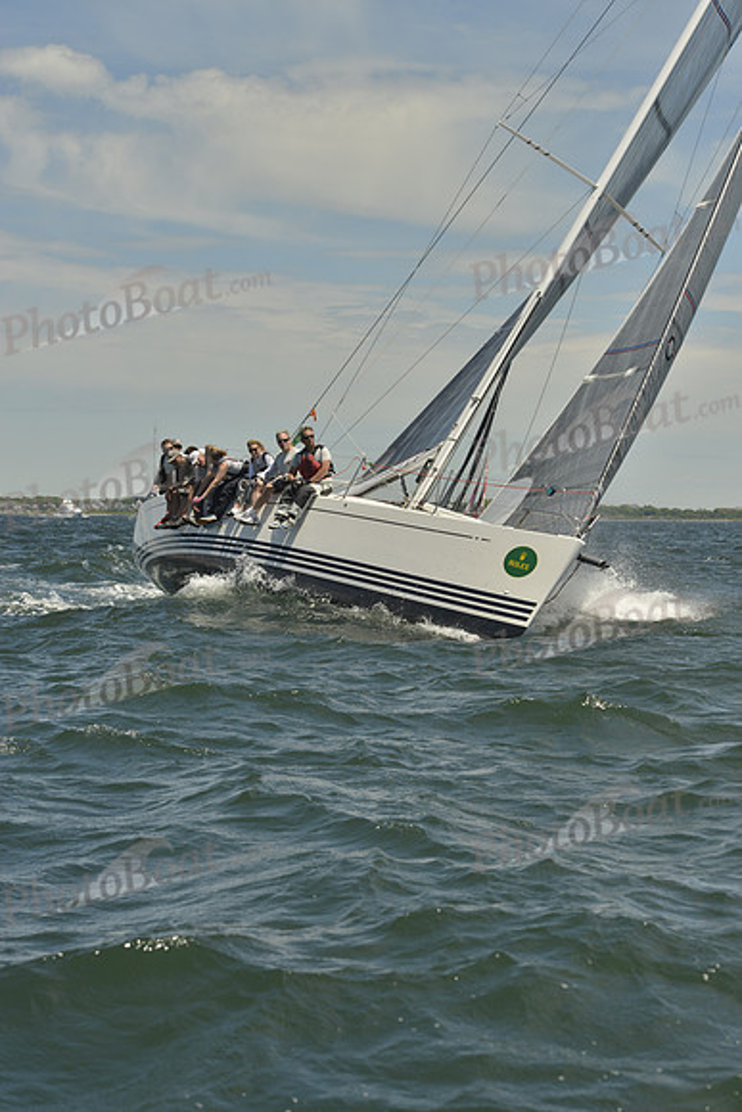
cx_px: 371
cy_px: 556
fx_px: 2842
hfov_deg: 14.9
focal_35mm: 92
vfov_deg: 22.1
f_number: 9
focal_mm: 92
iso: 280
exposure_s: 1/1600
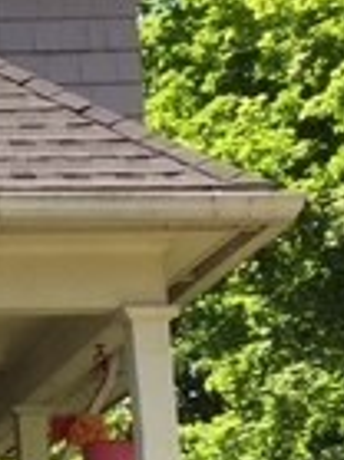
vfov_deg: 14.7
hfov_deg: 9.7
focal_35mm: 134
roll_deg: -2.2
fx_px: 1778
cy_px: 291
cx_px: -493
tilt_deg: +13.0
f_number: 2.2
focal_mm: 4.15
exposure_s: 1/682
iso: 32
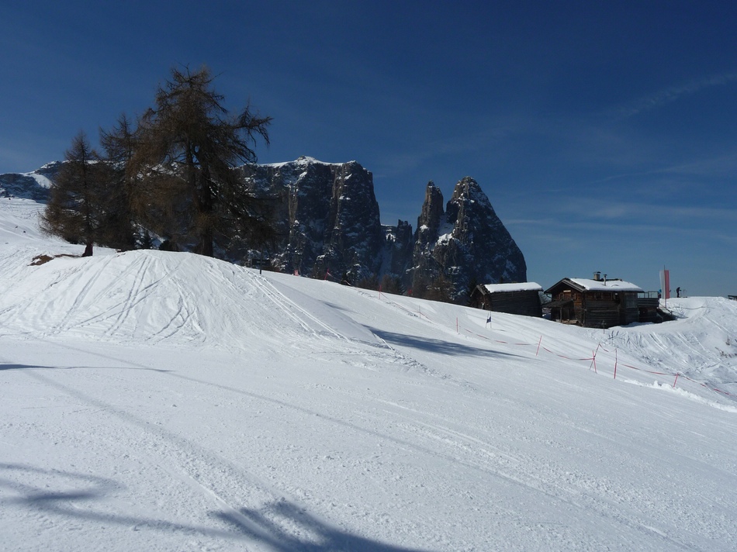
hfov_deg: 60.0
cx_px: 368
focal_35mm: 30
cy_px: 276
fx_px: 639
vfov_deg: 46.8
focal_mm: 5
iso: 100
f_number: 8
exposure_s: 1/800
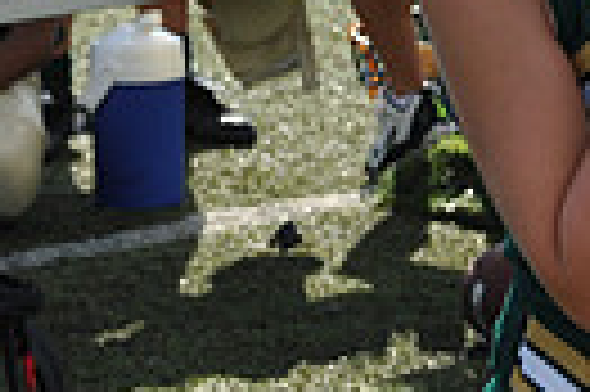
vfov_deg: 4.4
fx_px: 5091
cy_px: -99
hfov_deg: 6.4
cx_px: 1234
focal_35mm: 311
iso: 200
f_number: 8
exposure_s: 1/250
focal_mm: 70
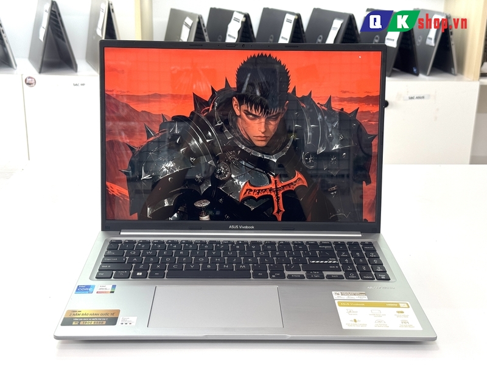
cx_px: 244
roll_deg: +0.1
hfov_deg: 39.7
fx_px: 675
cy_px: 182
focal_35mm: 48
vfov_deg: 30.3
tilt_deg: -18.2
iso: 100
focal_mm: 6.76
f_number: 1.78
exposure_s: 1/119
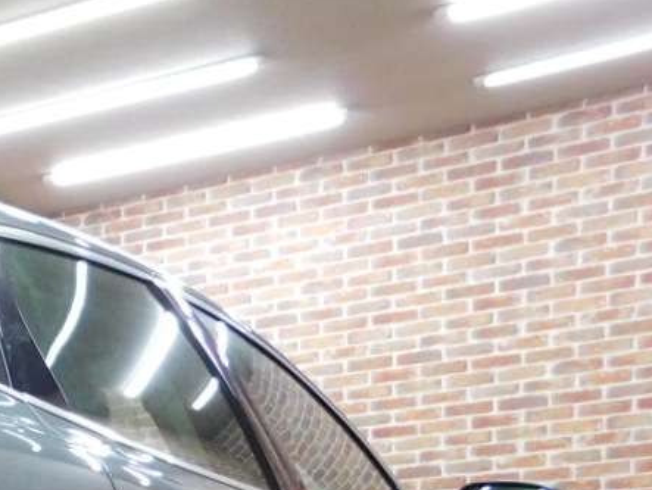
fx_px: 1565
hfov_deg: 19.5
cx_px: -406
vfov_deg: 15.7
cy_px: 828
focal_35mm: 83
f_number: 3
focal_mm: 4
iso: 200
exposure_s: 1/30
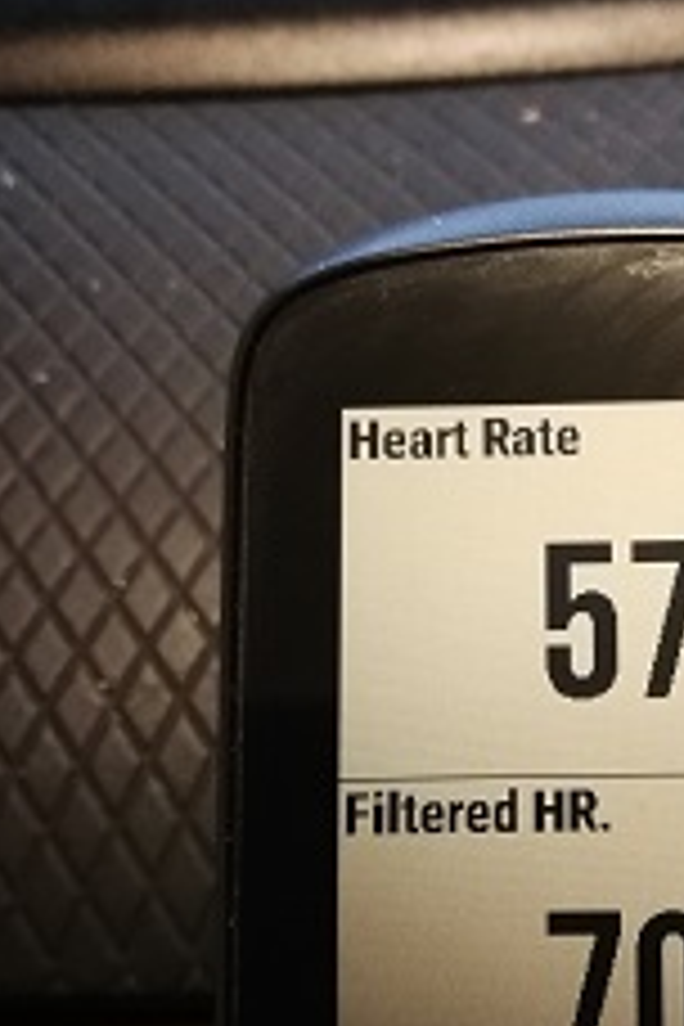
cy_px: 632
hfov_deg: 26.5
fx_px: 1396
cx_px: 626
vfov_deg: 40.1
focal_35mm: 49
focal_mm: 3.95
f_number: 2.2
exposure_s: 1/16.7
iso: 1000
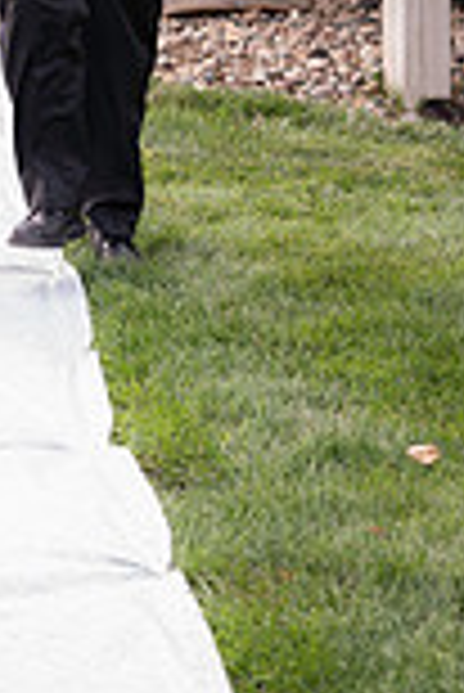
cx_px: -99
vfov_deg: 10.6
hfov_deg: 7.2
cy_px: -189
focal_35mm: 190
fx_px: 3665
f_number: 4
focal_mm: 65
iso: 560
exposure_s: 1/400
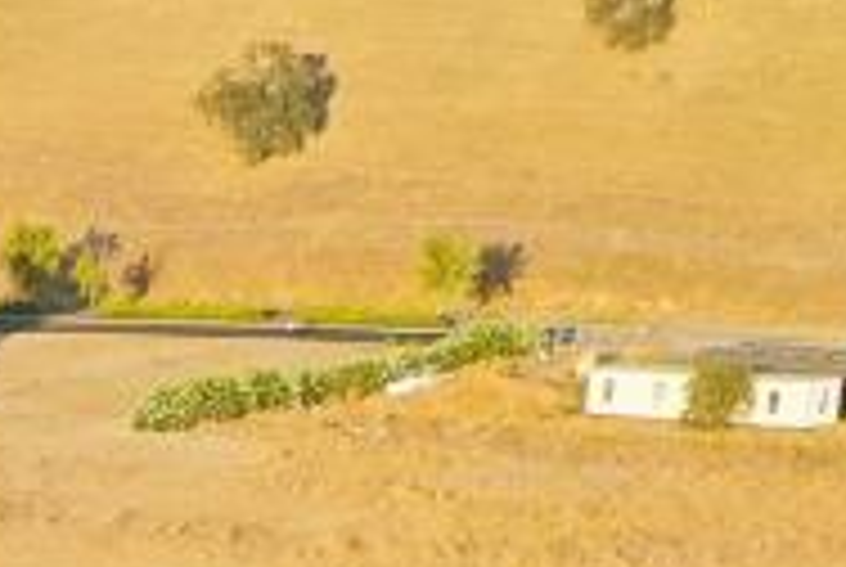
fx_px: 5249
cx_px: -1516
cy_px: 2088
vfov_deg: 5.5
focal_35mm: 223
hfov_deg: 8.1
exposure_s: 1/160
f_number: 4.5
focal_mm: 10.26
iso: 100
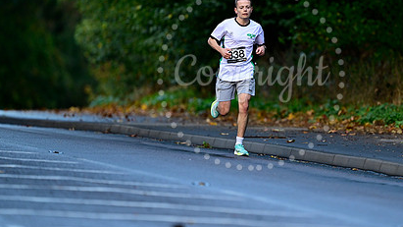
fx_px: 6325
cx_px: 251
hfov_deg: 3.6
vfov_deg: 2.1
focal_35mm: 592
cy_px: 75
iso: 800
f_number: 2.8
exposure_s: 1/1000
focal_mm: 400
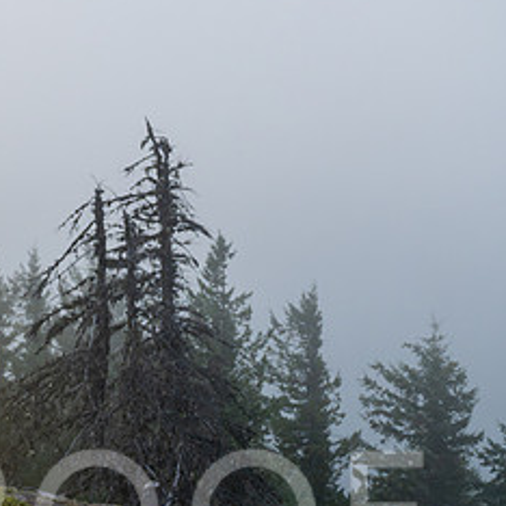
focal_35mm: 118
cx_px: 115
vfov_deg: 14.8
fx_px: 1951
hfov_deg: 14.7
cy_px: 265
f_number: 4
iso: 3200
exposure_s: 1/250
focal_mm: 56
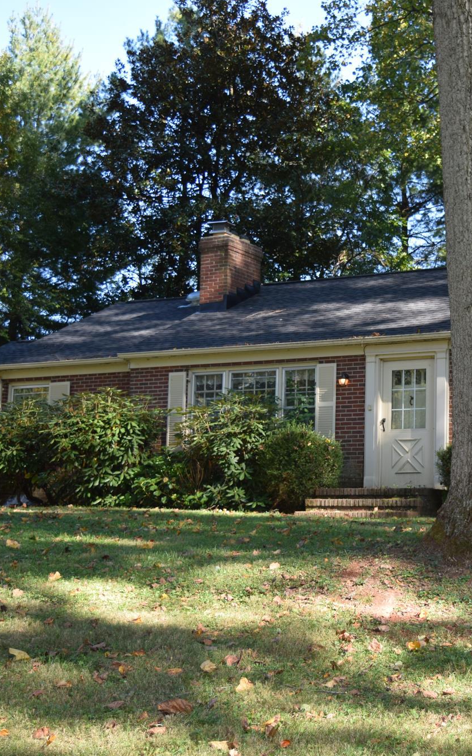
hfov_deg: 22.7
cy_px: 374
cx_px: 407
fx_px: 1152
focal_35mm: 56
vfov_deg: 36.3
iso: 160
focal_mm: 24
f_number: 4
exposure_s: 1/200
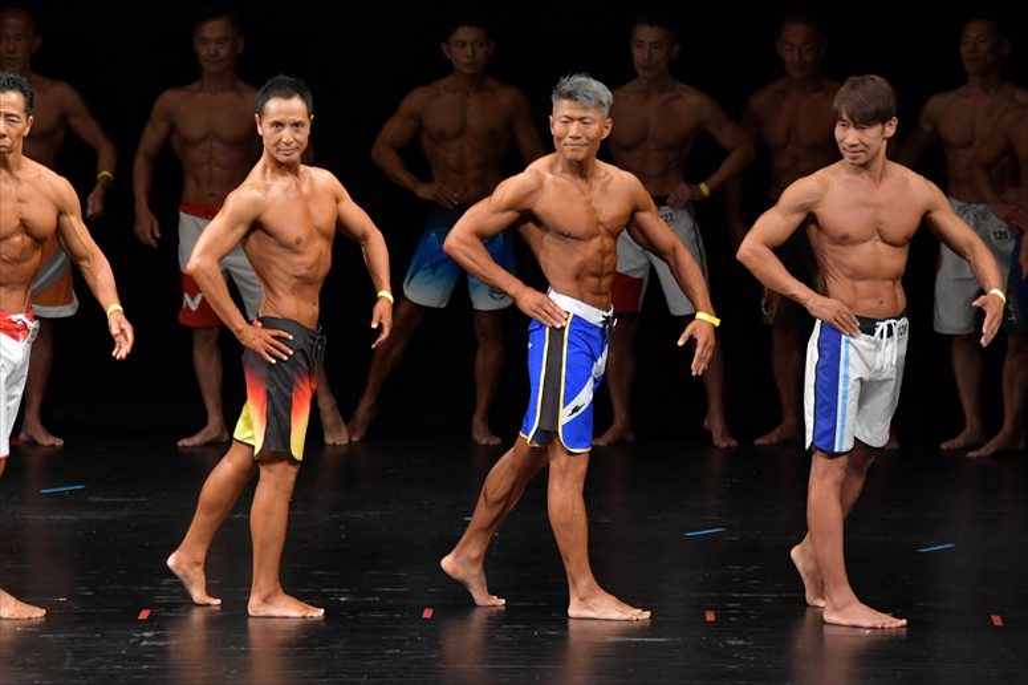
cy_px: 342
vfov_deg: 5.4
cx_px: 514
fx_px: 7278
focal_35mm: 255
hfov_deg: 8.1
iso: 3200
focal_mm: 170
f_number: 5.6
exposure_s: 1/400
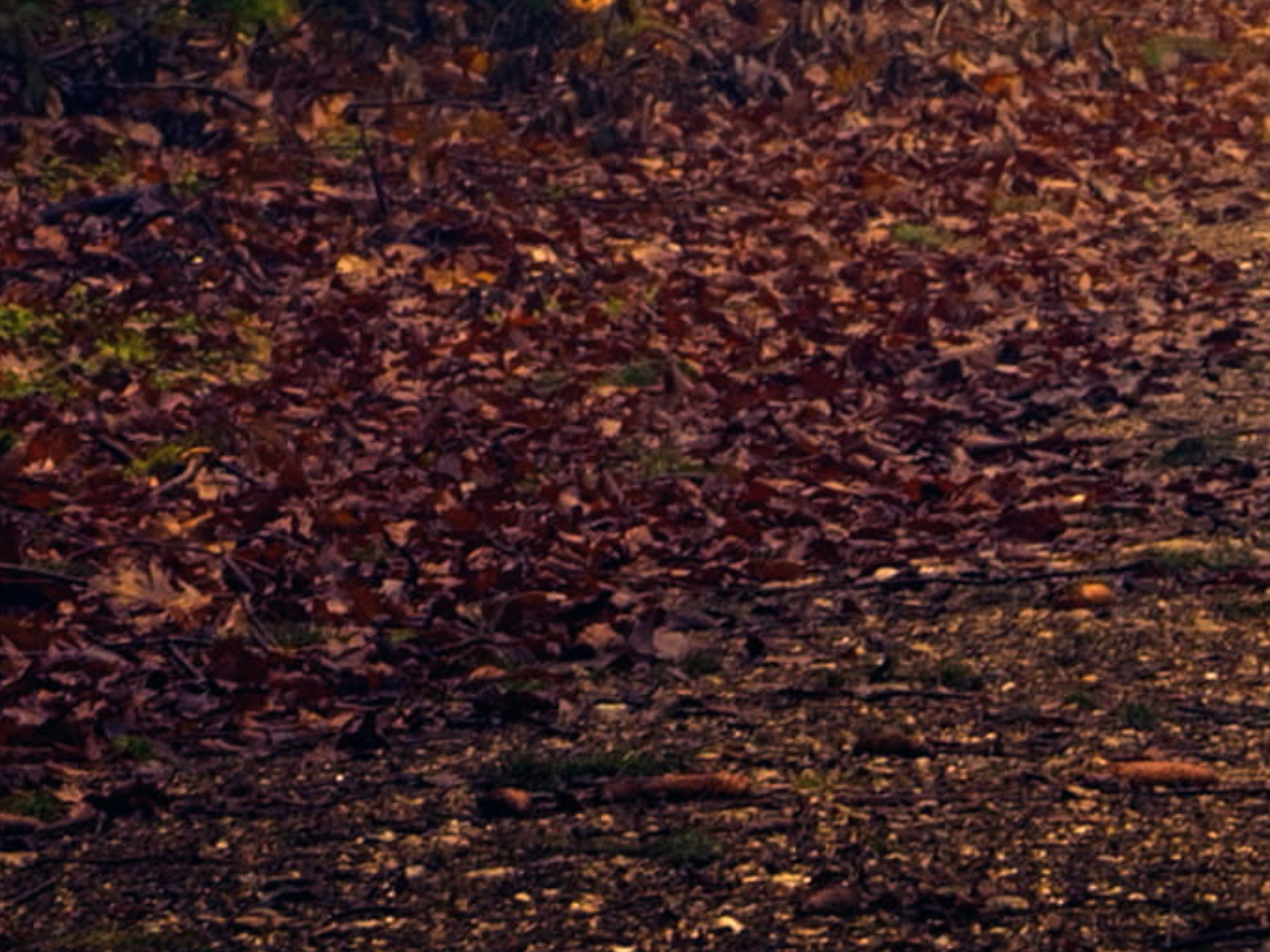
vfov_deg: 1.7
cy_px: -2621
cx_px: 1005
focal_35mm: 882
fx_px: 32359
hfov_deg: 2.2
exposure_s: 1/1.43
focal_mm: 104
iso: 100
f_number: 13
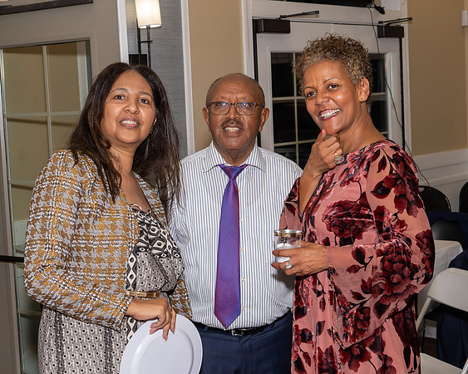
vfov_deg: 23.8
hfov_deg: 29.5
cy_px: 187
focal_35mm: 64
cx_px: 209
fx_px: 889
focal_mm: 38
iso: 1250
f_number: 8
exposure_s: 1/250
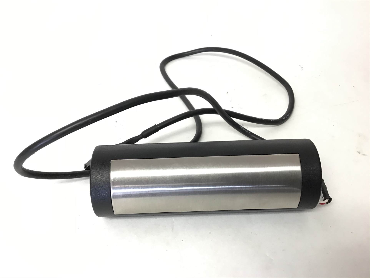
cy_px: 139
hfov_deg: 58.3
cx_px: 185
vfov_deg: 45.4
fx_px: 331
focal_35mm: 31
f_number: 2.4
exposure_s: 1/33
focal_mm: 3.3
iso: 64
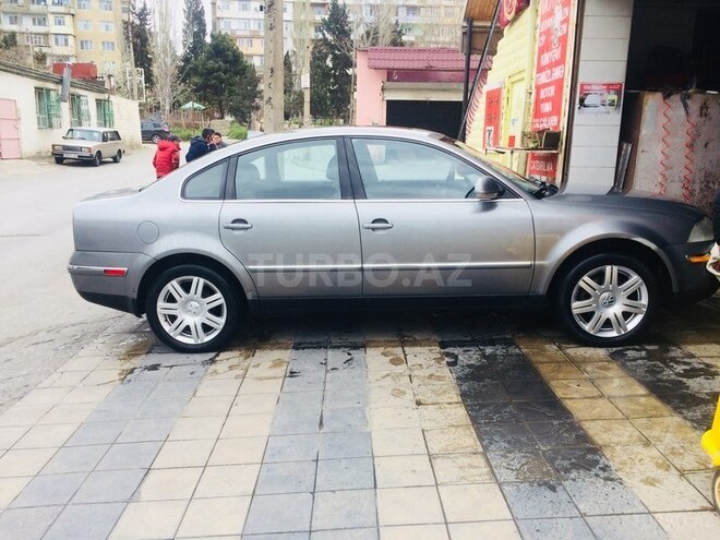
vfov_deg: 48.2
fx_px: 603
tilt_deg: -15.2
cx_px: 360
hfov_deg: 61.7
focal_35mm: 29
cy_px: 270
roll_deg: -0.1
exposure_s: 1/533
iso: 32
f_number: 2.2
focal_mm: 4.15
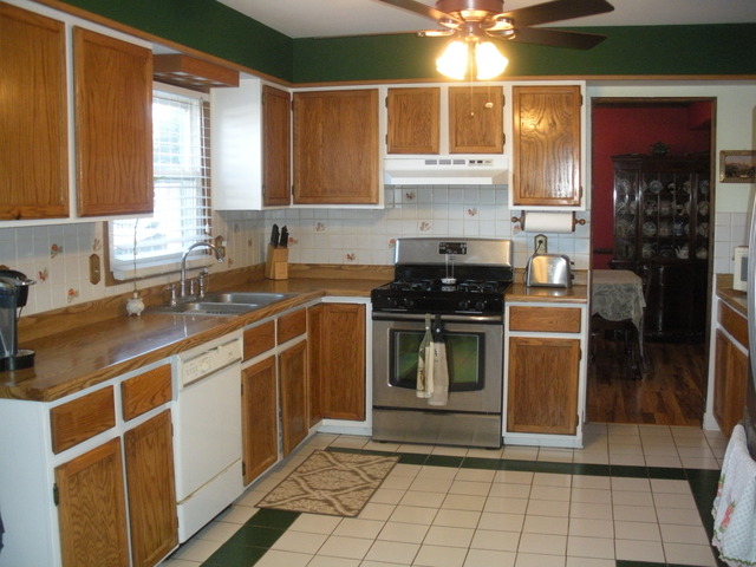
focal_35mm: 36
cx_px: 378
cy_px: 284
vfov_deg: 39.7
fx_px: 786
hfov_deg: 51.4
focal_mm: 6.3
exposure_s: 1/62.2
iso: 403
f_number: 3.5
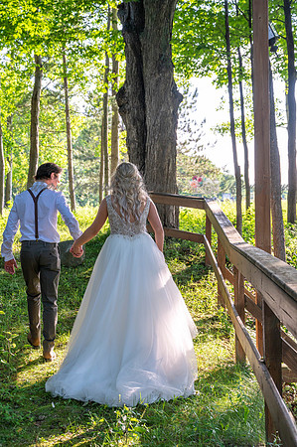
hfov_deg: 25.0
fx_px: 670
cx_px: 148
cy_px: 224
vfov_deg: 36.9
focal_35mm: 54
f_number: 5.6
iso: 180
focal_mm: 54
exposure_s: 1/250
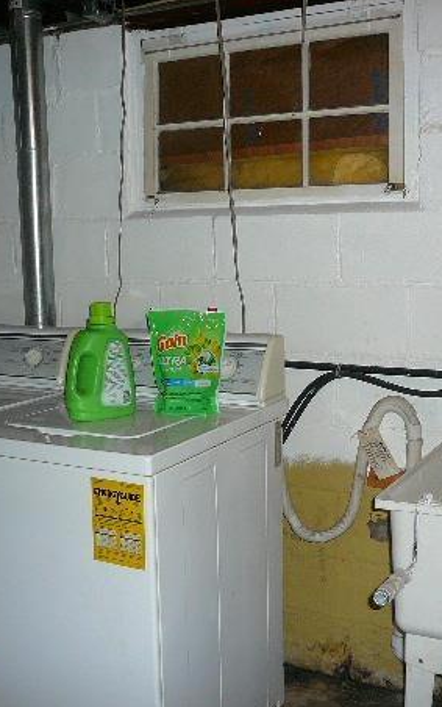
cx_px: 230
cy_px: 363
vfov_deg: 47.2
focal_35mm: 42
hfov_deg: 30.6
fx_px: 808
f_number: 2.8
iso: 100
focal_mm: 4.6
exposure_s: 1/30
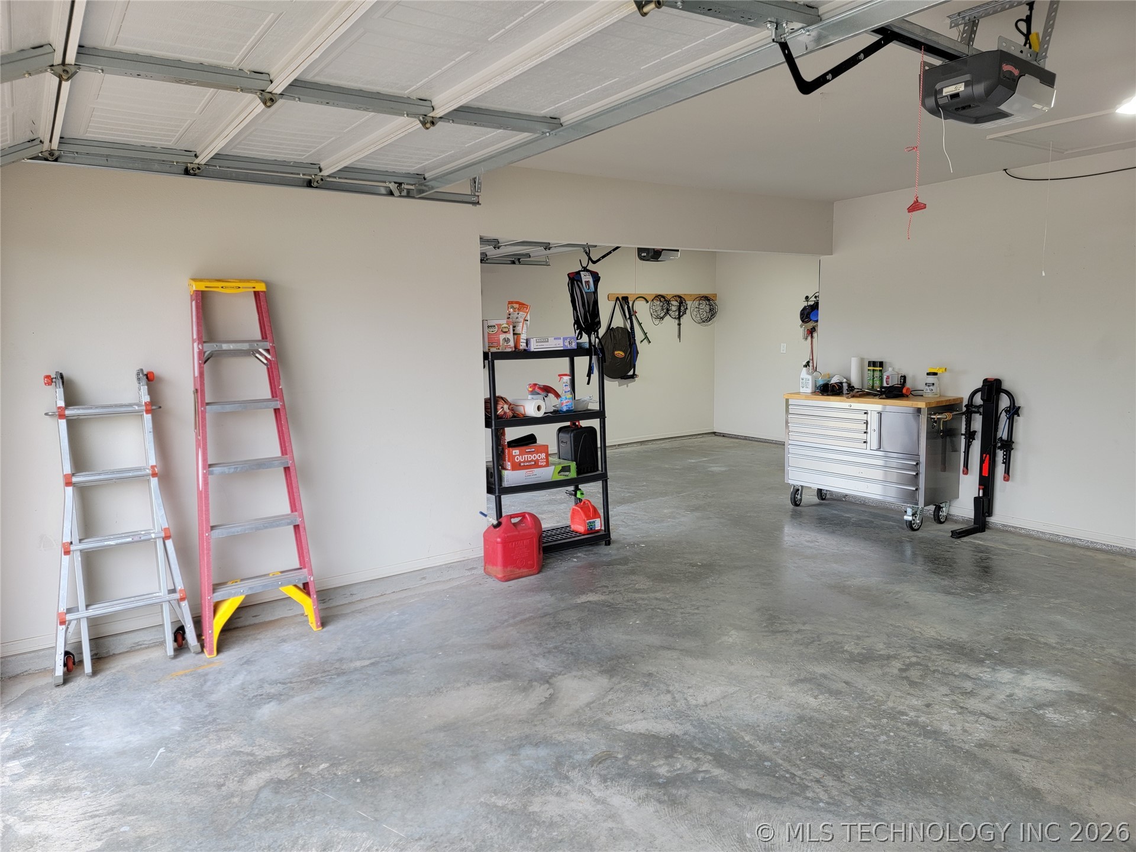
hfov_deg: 71.6
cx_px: 568
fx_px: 788
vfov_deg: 56.8
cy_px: 426
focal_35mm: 24
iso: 64
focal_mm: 6.7
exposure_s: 1/120
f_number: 1.8
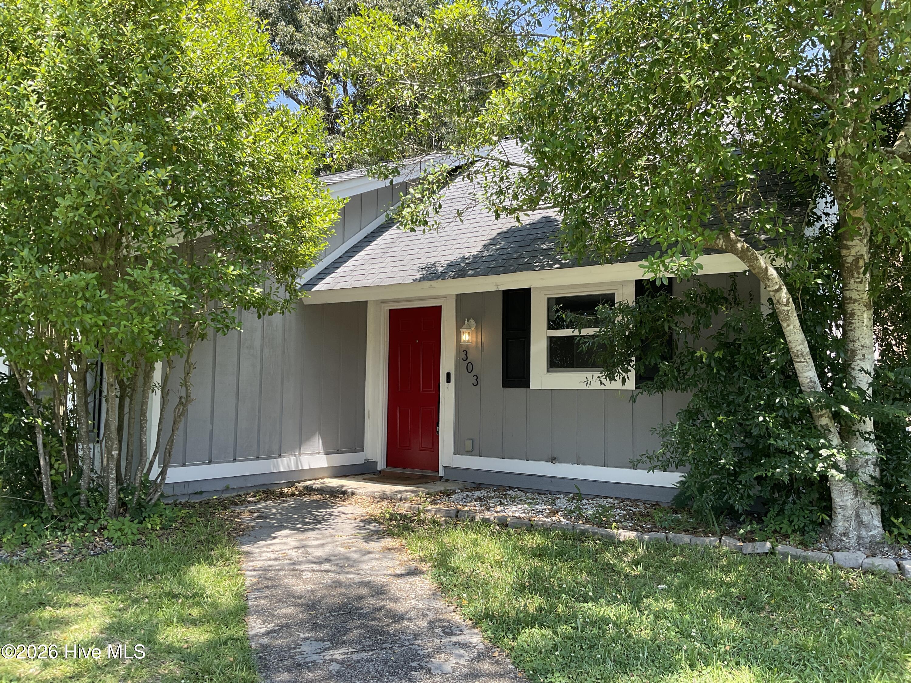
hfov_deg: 61.7
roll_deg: -0.6
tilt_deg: +4.3
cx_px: 456
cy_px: 342
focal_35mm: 29
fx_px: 763
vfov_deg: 48.2
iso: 16
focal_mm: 3
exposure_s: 1/316
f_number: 1.8
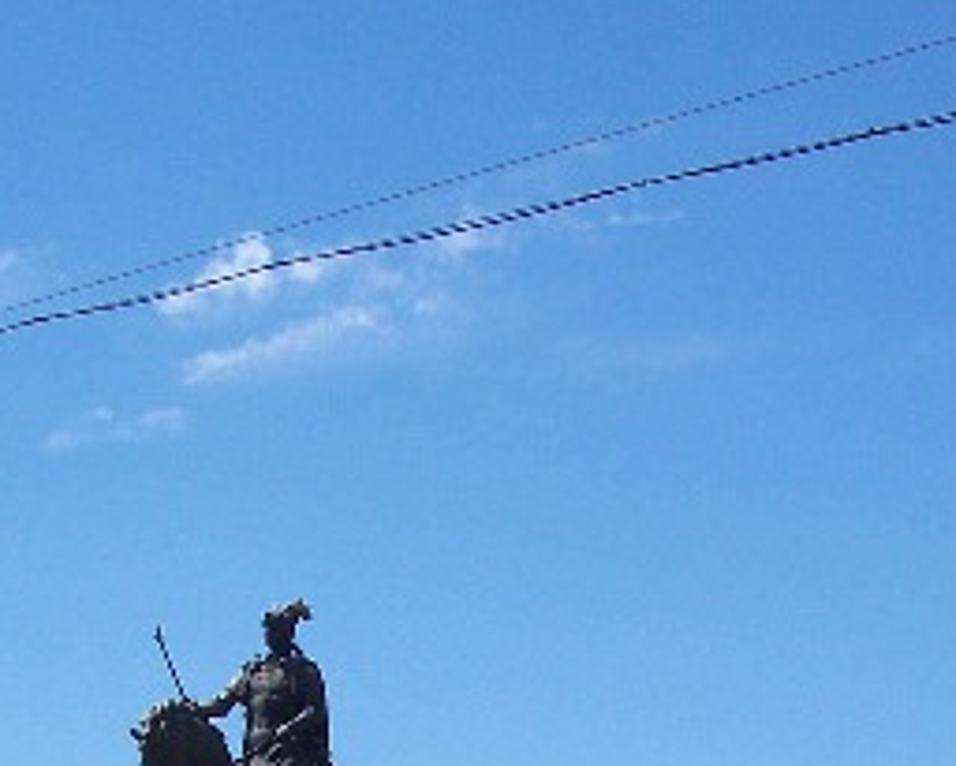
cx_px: 616
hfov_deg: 16.5
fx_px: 3283
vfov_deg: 12.9
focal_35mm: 116
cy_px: 998
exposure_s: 1/700
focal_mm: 8
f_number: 4.8
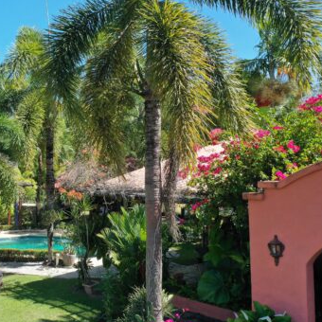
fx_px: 442
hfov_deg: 37.9
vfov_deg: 40.0
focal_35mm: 42
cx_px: 45
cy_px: 142
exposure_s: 1/320
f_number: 5
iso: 100
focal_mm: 10.26
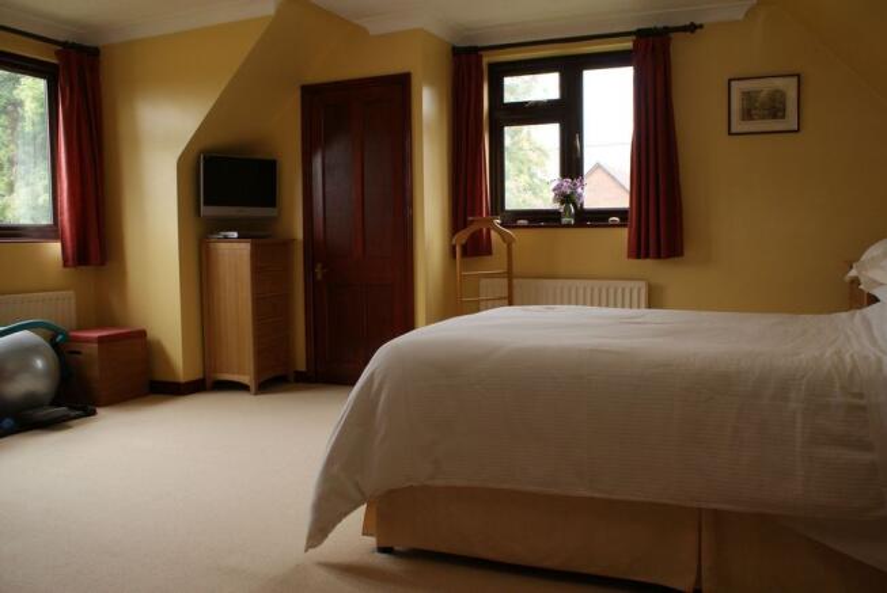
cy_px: 296
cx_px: 444
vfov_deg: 43.7
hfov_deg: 61.9
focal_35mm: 30
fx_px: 740
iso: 400
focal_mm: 20
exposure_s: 1/60
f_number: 5.6
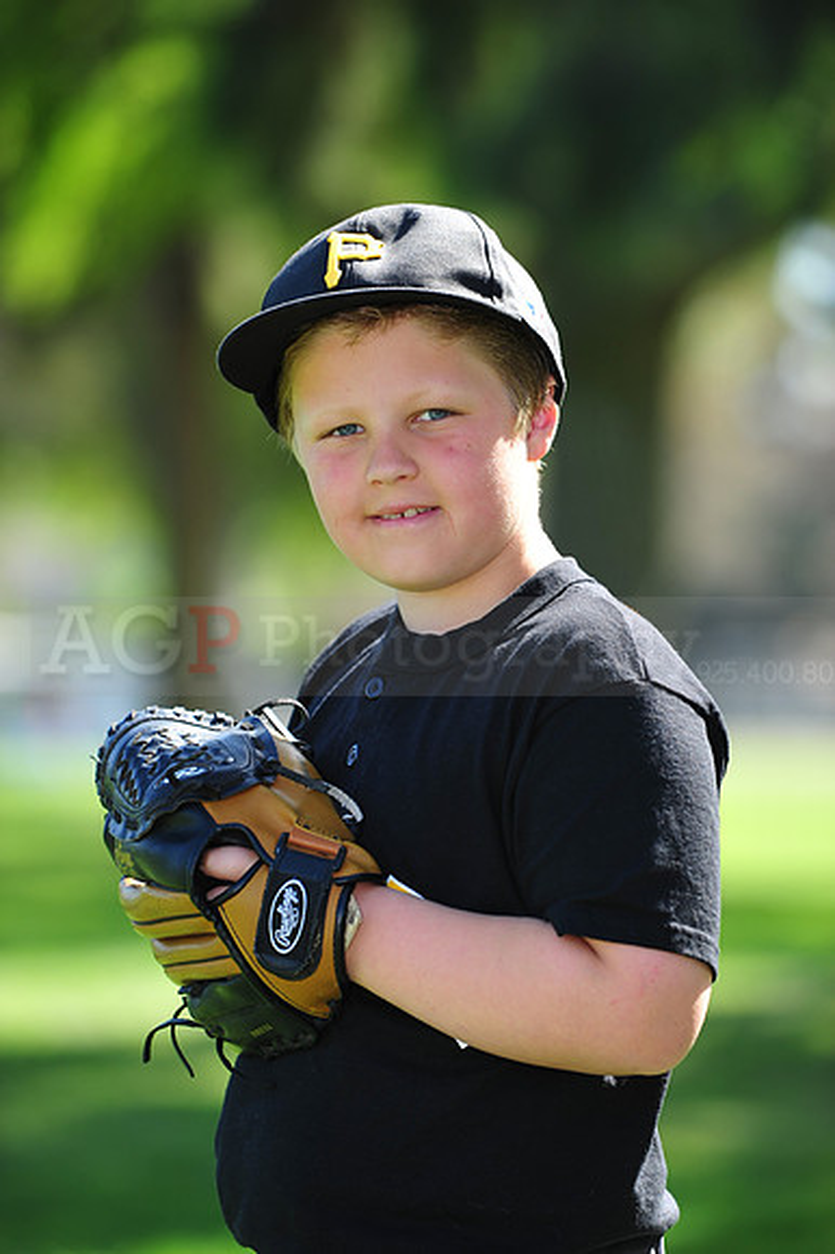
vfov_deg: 11.1
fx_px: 6444
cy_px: 627
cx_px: 418
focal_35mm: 185
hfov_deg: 7.4
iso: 200
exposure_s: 1/400
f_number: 4.5
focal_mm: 185
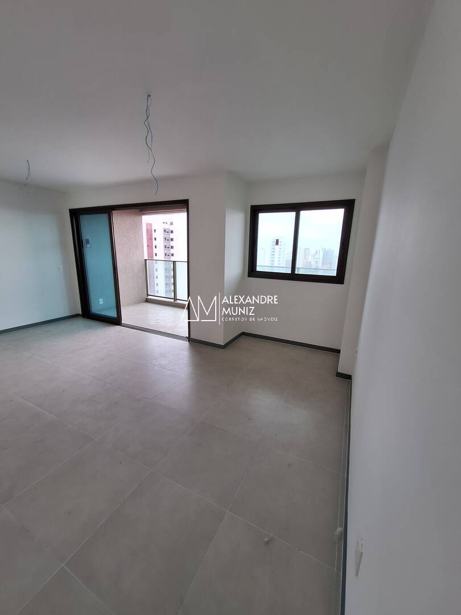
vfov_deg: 106.2
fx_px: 231
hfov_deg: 89.9
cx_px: 230
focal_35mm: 13
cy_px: 308
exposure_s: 1/60
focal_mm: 1.74
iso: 40
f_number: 2.2
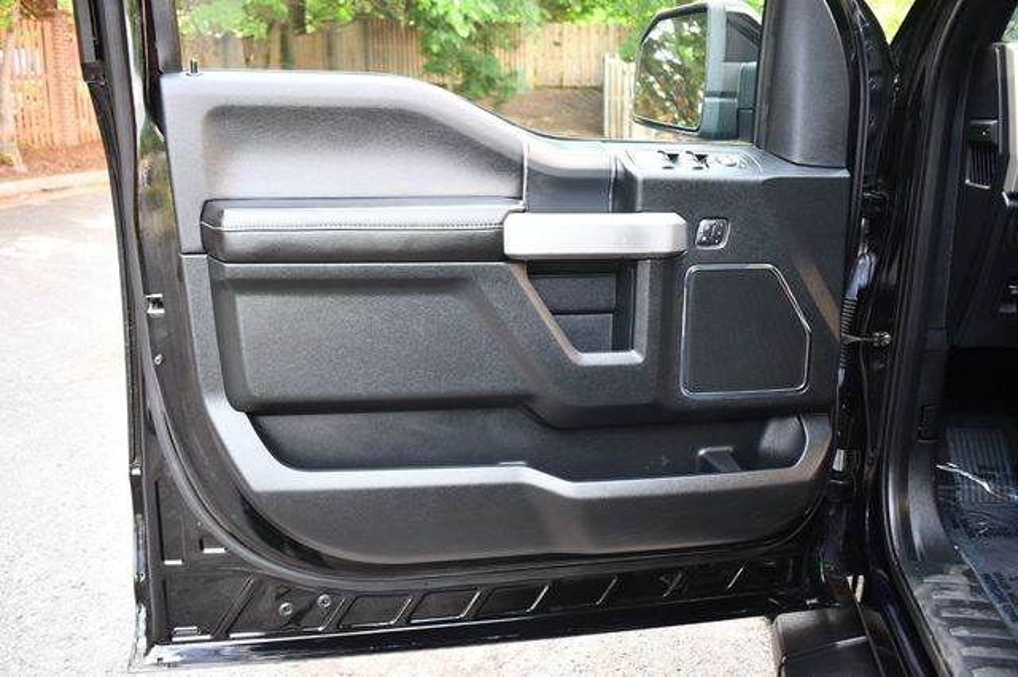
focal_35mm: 30
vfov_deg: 43.6
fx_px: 848
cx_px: 509
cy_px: 338
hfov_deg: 62.0
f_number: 3.8
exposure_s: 1/125
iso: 1000
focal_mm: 20
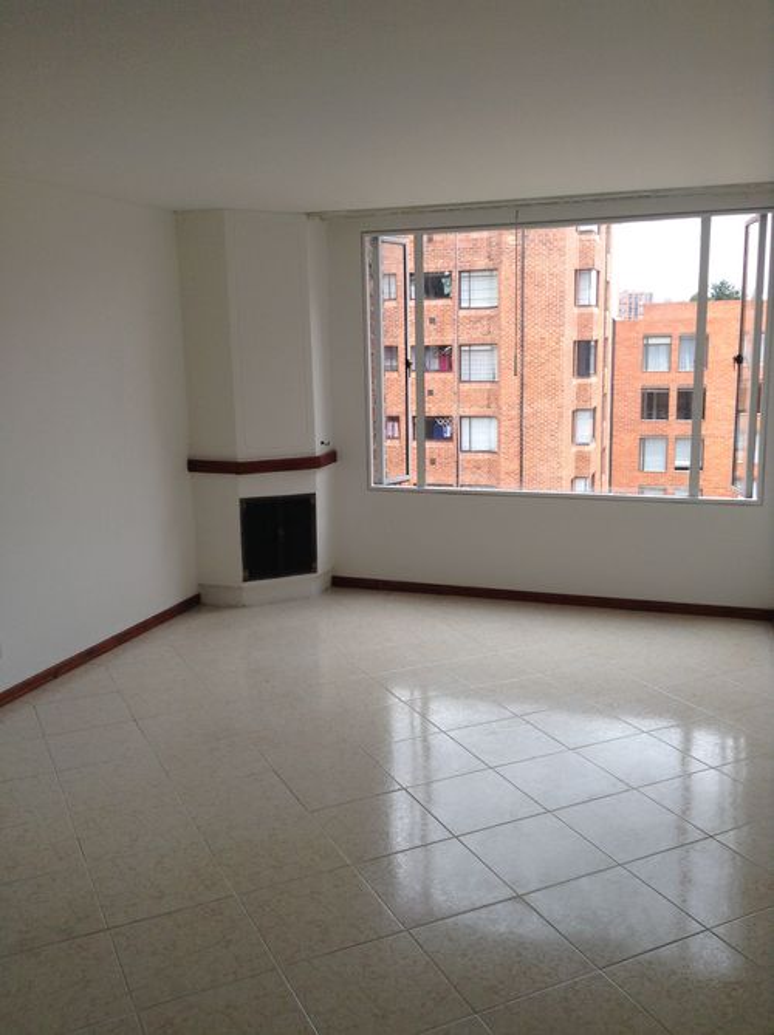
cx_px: 387
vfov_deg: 55.4
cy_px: 518
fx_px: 986
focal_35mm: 33
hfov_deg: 42.9
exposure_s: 1/296
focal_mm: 3.3
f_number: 2.4
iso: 25
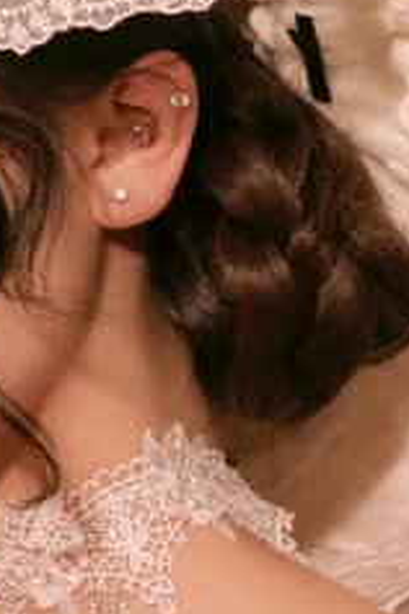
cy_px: 878
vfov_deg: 5.2
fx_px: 6681
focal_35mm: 392
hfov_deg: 3.5
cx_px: -88
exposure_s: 1/160
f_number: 4.5
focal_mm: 57.3
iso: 400
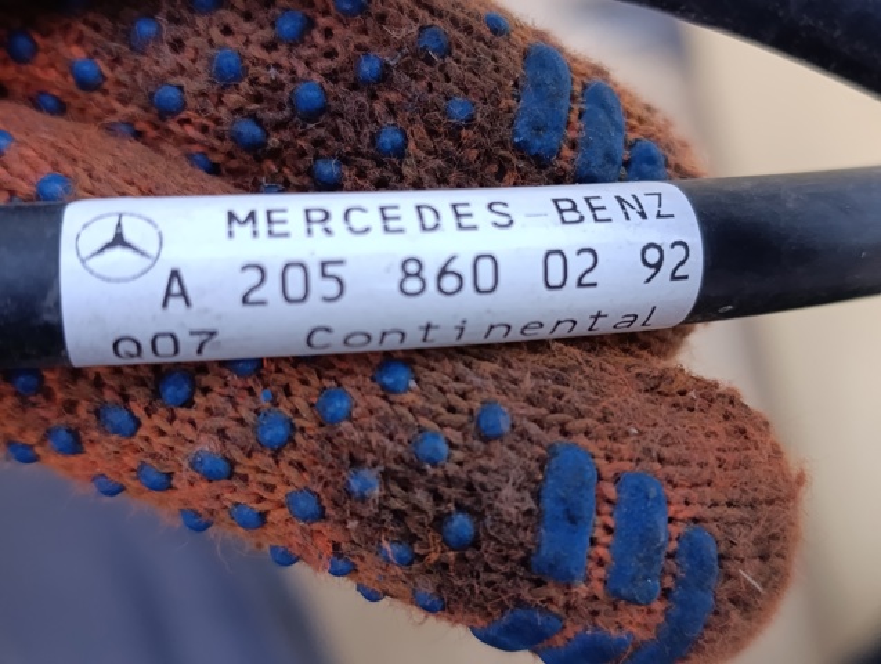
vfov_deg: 31.6
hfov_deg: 41.2
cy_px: 332
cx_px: 440
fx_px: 1173
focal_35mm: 46
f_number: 1.7
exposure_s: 1/50
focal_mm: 6.11
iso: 800
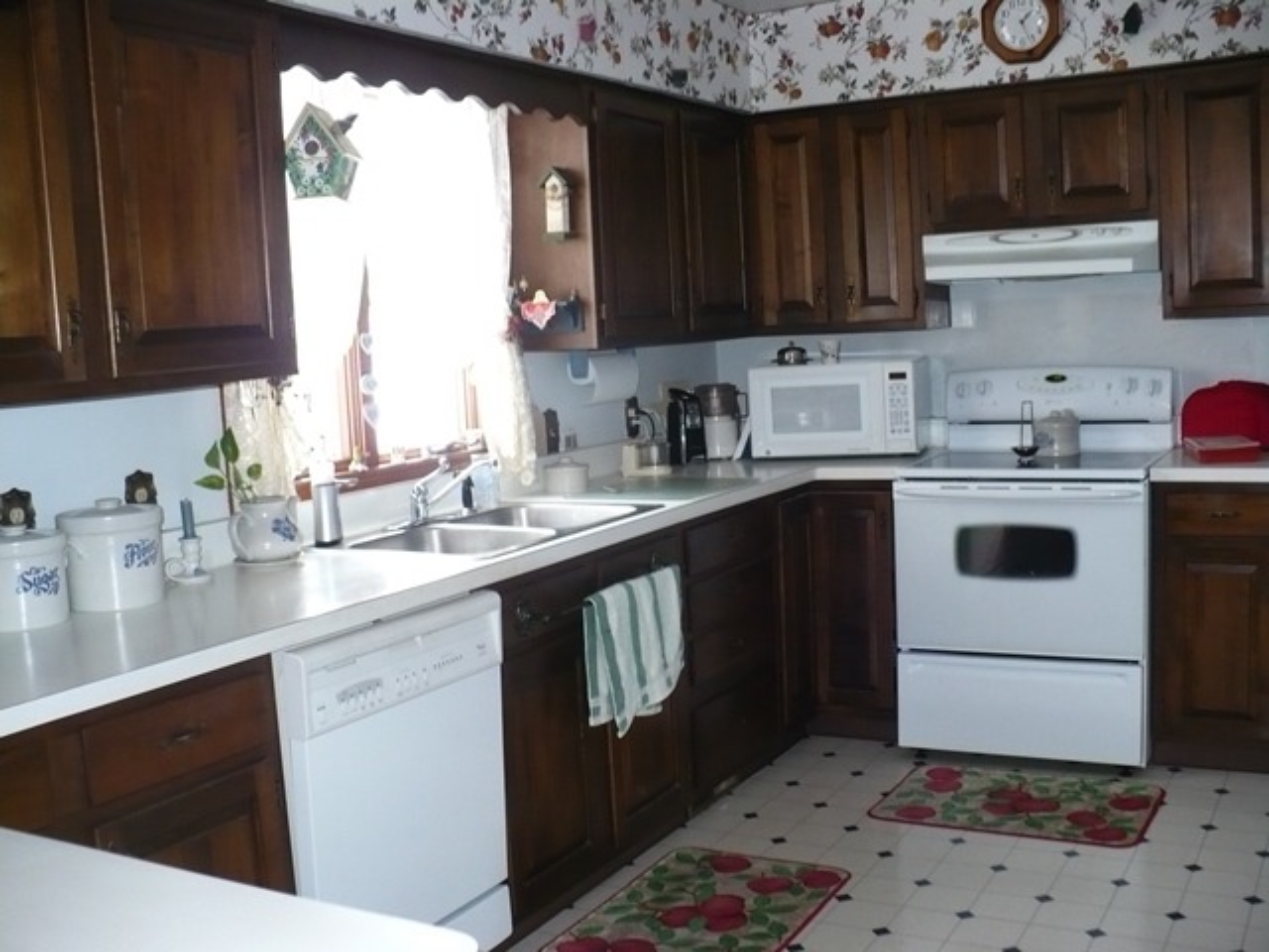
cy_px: 476
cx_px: 634
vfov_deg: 38.7
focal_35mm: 37
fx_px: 1356
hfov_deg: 50.1
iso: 200
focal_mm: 6.1
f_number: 2.8
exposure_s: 1/30
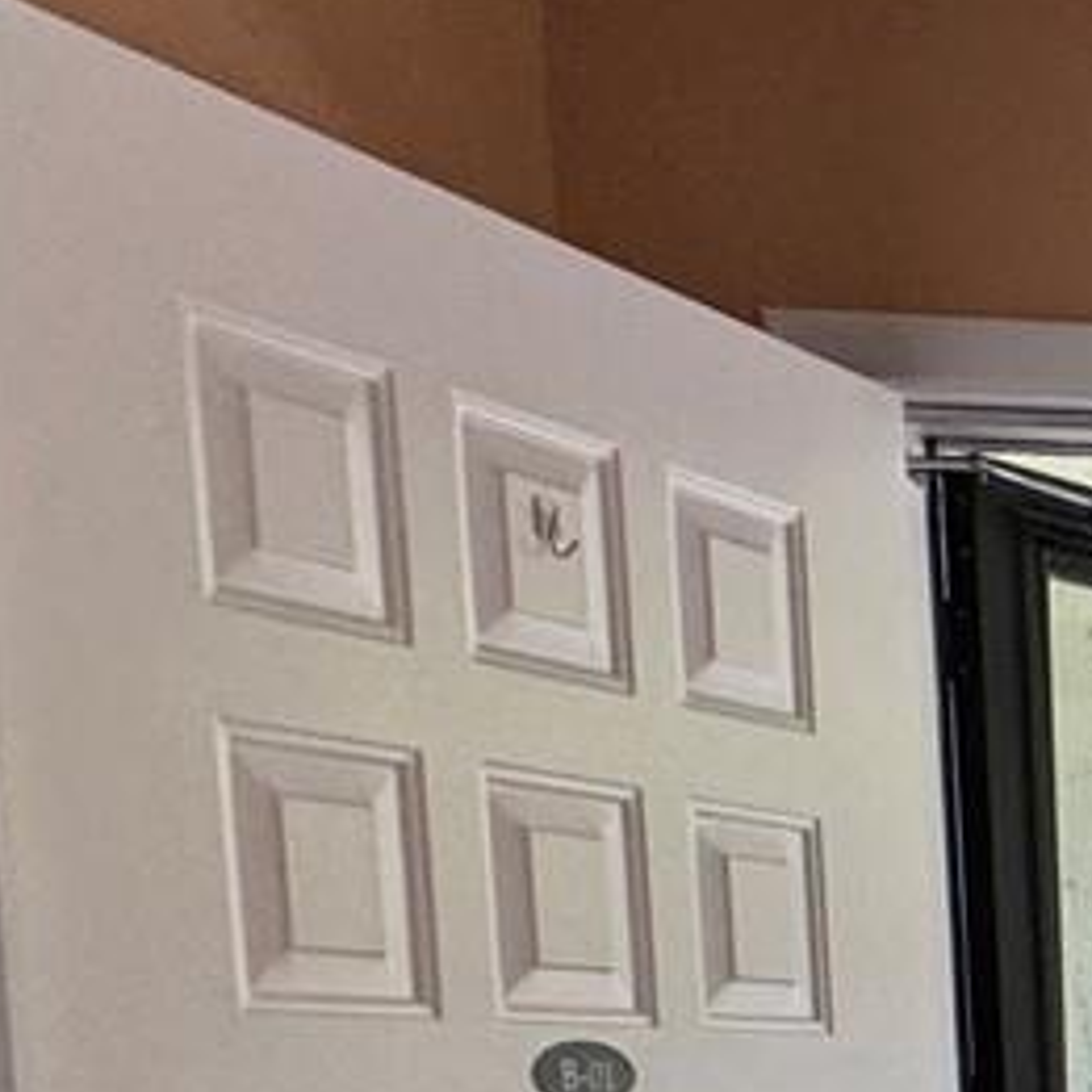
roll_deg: -0.6
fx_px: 2712
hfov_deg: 15.1
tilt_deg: -7.1
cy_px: 1410
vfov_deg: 20.8
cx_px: 2527
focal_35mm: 76
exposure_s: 1/120
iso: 200
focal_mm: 2.22
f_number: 2.2
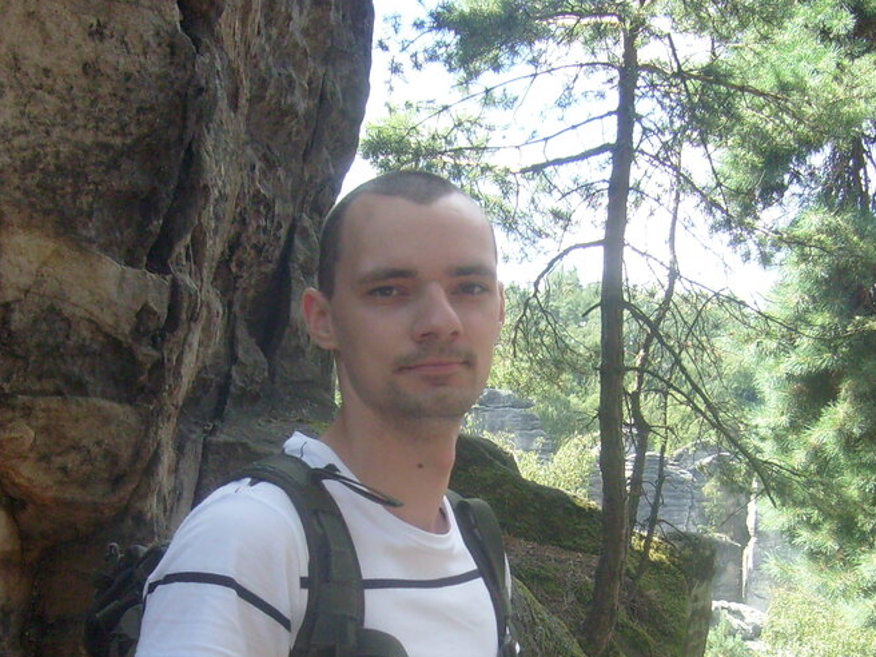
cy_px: 582
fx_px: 1620
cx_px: 447
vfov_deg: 22.4
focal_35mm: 64
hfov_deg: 30.3
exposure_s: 1/250
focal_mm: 5.8
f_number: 2.8
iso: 80
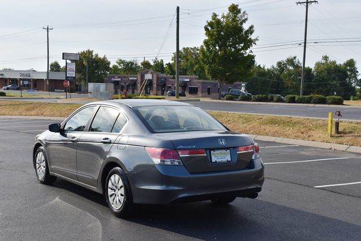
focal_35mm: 52
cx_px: 180
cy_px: 120
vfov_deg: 25.8
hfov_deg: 37.8
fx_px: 527
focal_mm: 35
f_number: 8
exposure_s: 1/250
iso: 100
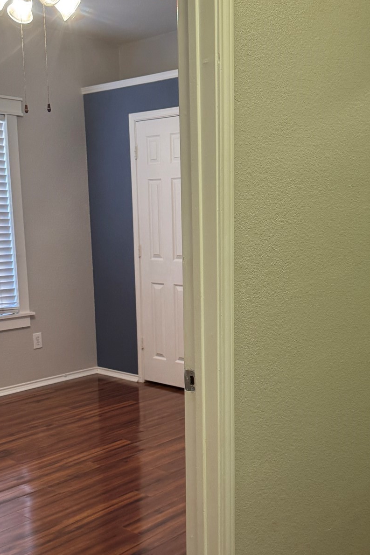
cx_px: 220
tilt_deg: -11.1
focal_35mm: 43
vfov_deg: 45.2
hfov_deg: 31.1
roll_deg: +1.2
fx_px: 663
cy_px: 334
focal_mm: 6.76
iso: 250
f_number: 1.78
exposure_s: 1/60
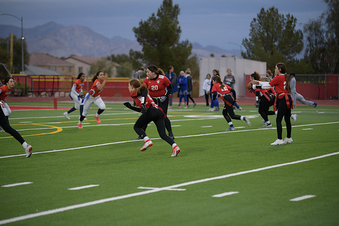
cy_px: 113
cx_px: 170
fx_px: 1271
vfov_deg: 10.2
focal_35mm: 135
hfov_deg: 15.2
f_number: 2.8
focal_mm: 135
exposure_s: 1/200
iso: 220
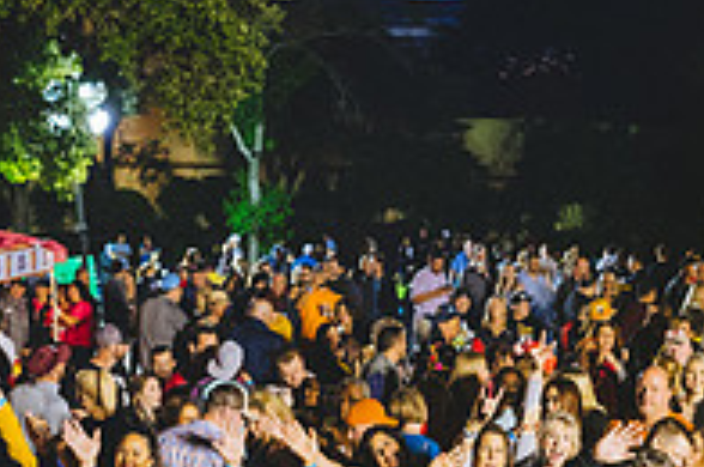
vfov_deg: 16.1
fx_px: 1620
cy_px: 454
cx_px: 417
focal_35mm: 83
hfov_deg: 24.5
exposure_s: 1/100
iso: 800
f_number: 3.5
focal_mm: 28
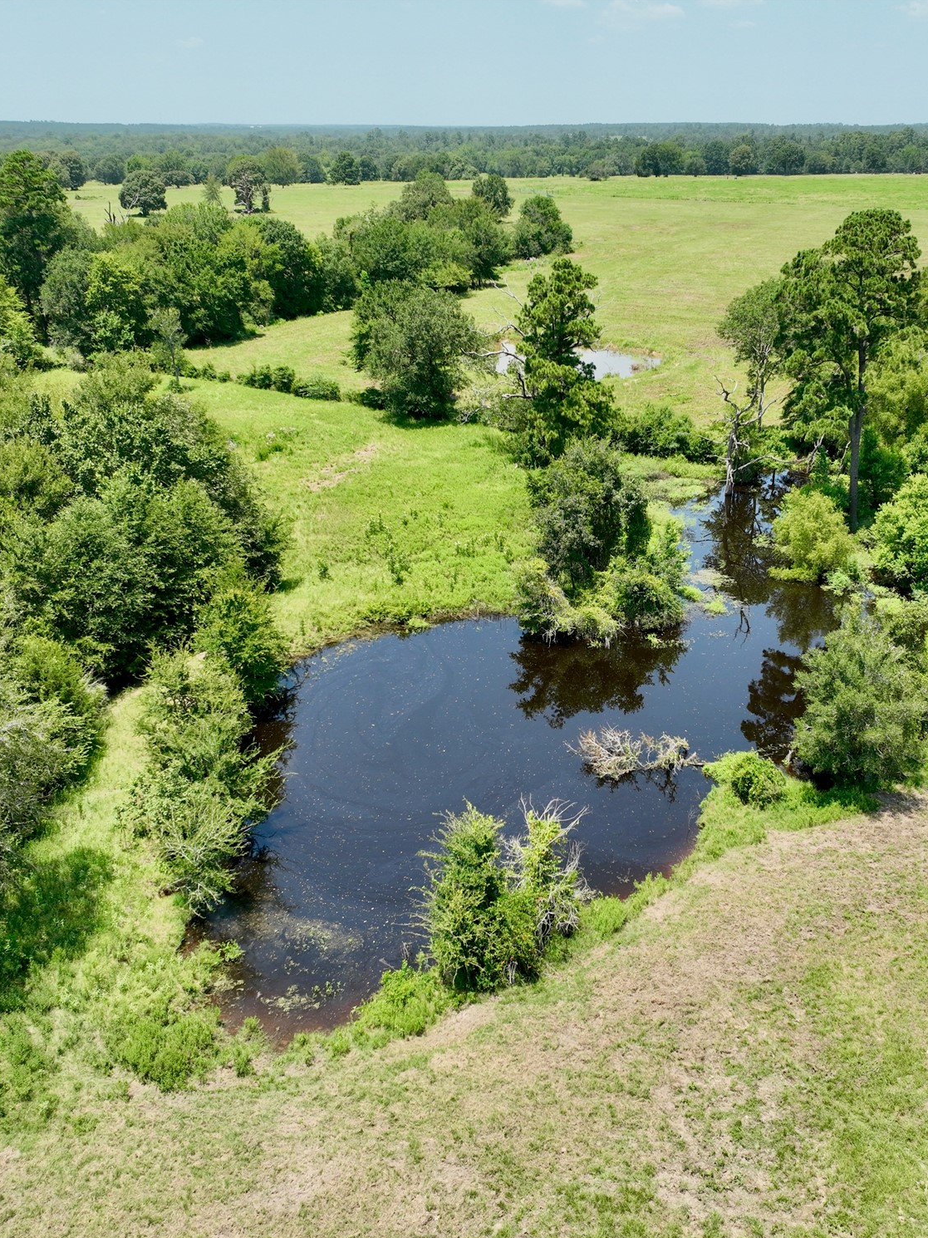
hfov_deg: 42.7
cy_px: 636
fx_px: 1180
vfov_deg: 55.4
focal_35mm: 33
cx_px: 555
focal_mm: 12.29
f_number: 2.8
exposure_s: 1/1250
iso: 150
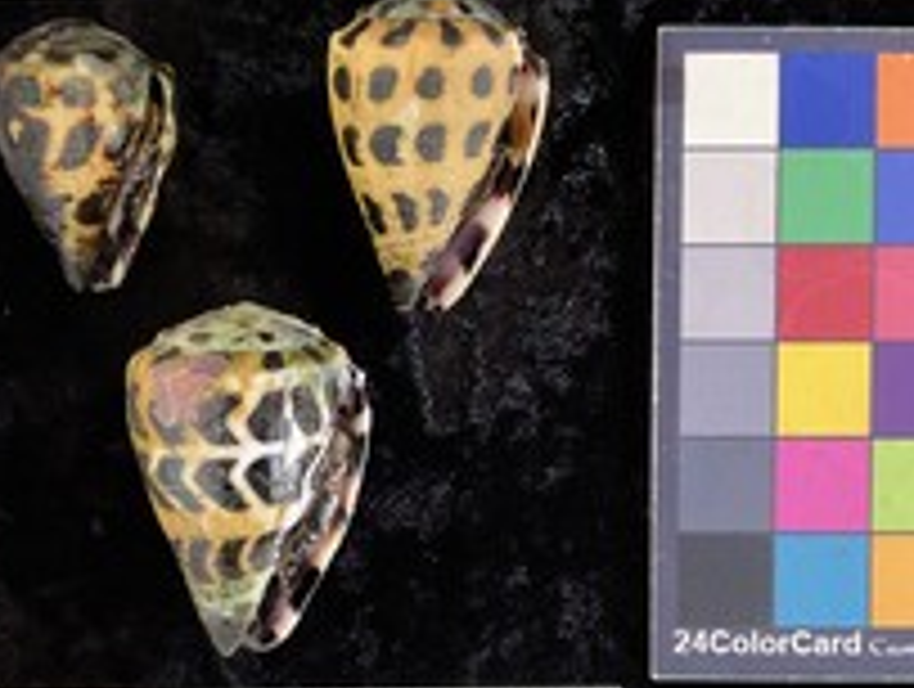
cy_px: 438
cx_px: 369
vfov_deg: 29.1
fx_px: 1323
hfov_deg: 38.0
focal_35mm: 50
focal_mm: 3
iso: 200
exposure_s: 1/60
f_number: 1.8
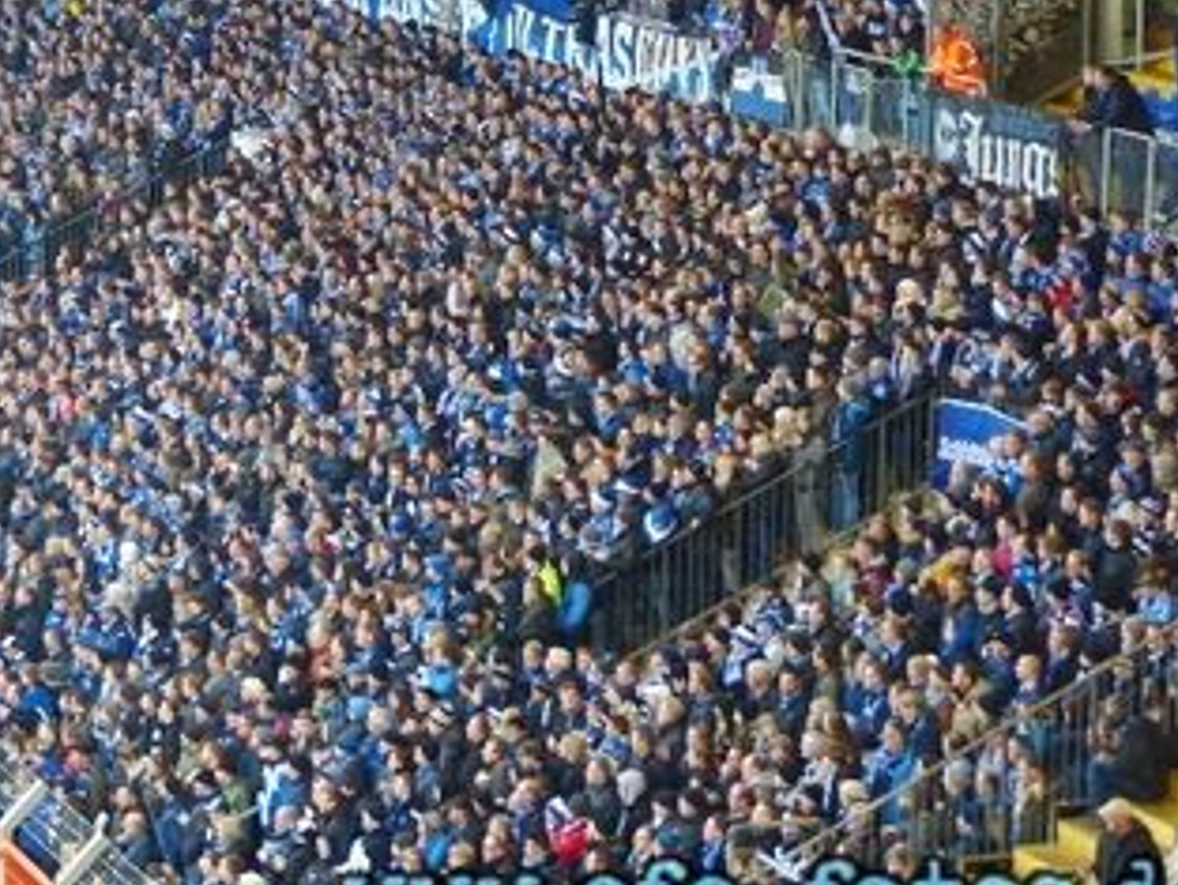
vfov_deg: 10.4
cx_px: 215
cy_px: 183
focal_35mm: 142
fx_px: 4834
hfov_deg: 13.8
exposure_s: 1/50
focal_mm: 14
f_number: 2.8
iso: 400
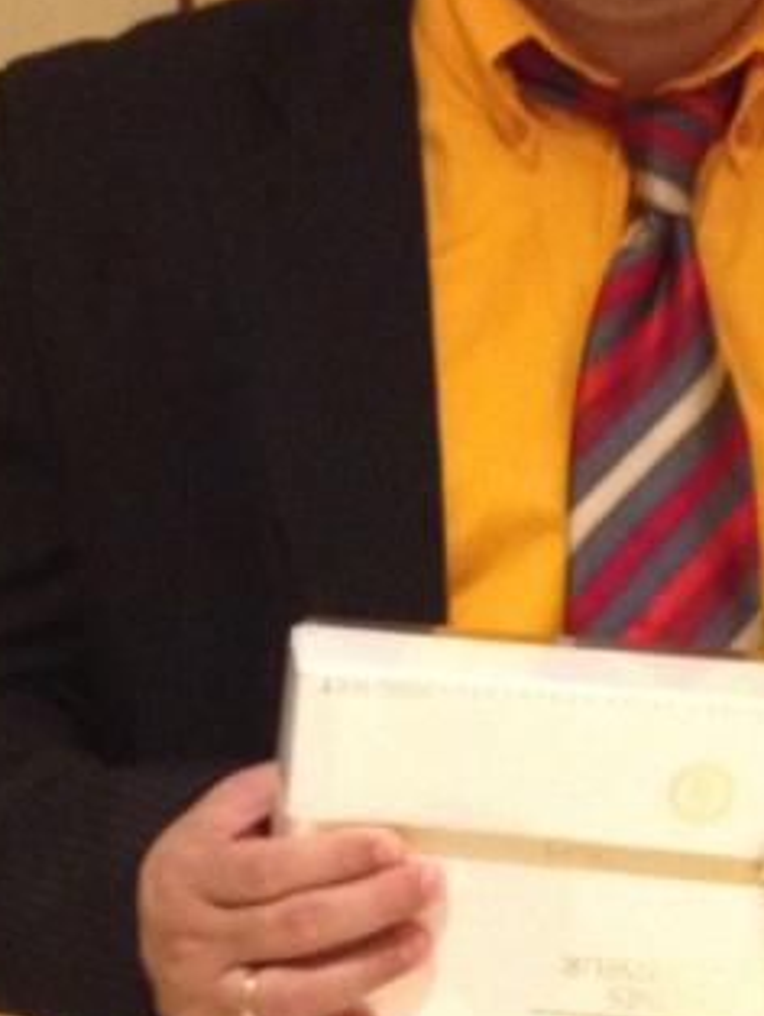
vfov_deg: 17.2
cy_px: 647
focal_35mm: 114
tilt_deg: -15.5
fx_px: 3350
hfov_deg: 12.8
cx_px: 783
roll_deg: -2.4
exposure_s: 1/15
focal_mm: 4.28
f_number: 2.4
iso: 400
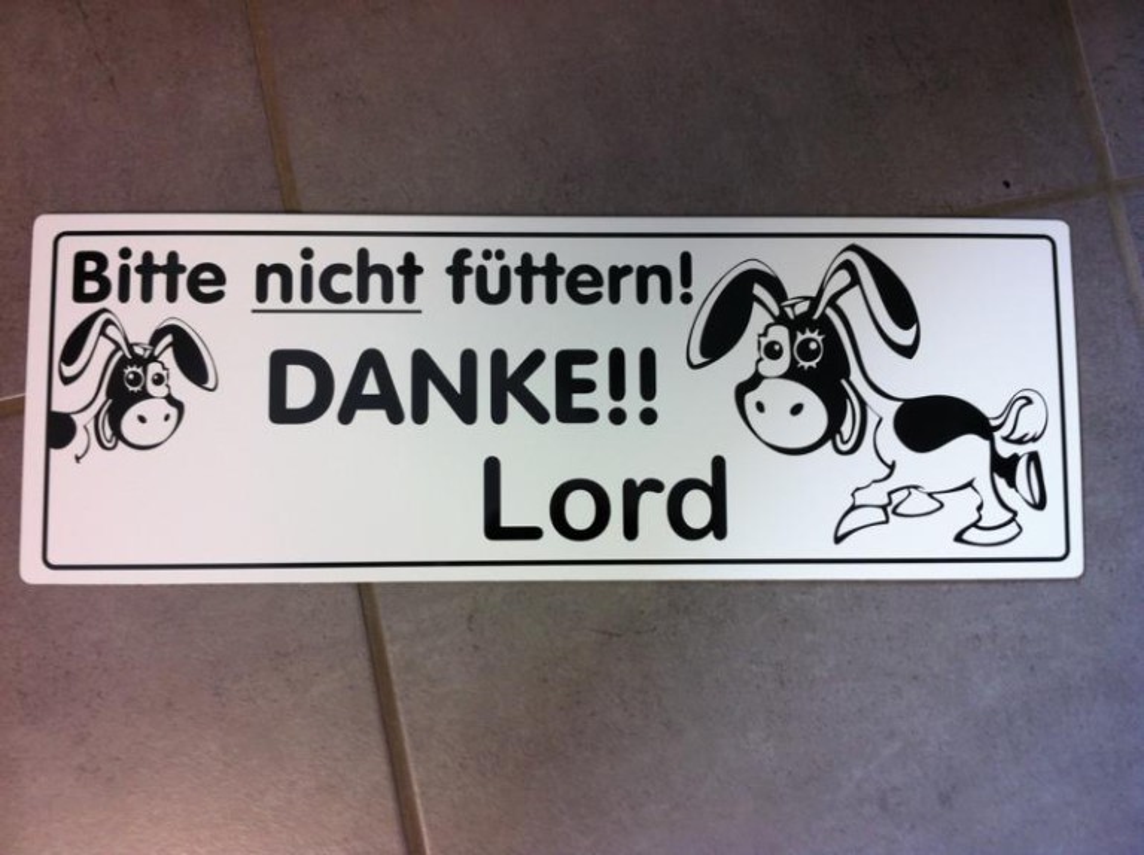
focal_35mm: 35
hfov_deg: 52.7
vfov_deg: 40.6
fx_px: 1155
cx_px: 572
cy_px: 428
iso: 100
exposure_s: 1/15
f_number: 2.8
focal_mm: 3.85
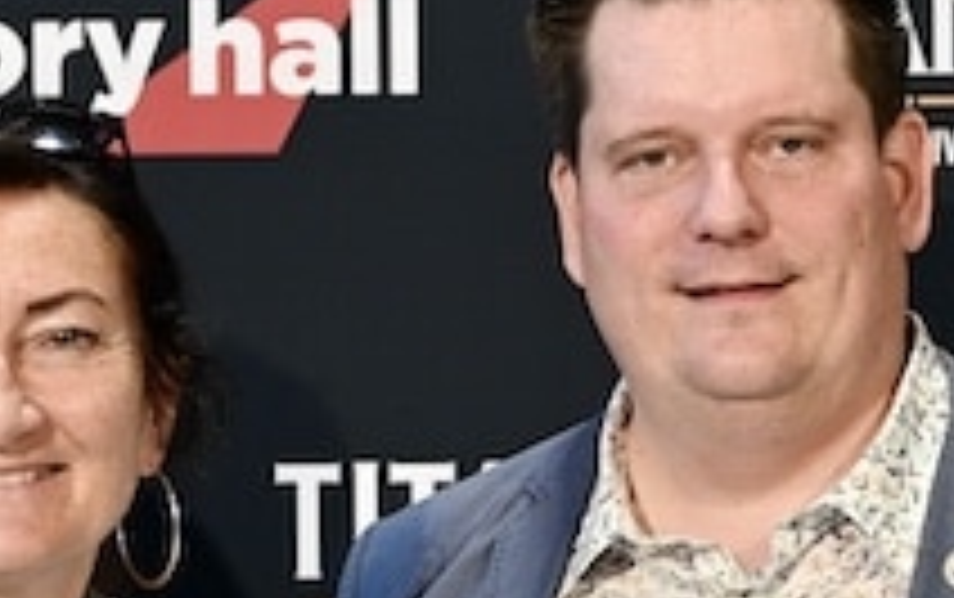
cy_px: 380
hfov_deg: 8.2
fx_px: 6663
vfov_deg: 5.1
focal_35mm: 256
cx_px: 567
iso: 250
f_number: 2.8
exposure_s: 1/125
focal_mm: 52
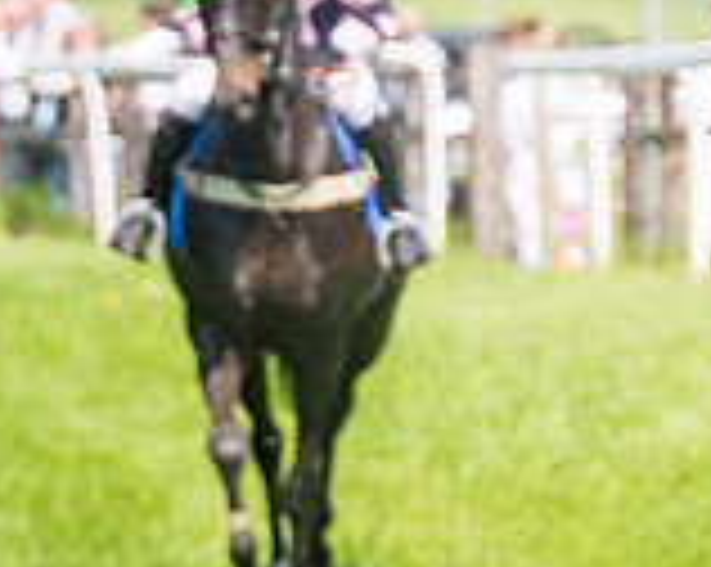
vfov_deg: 2.6
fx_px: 12442
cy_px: 503
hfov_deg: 3.3
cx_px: -365
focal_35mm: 592
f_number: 4
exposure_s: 1/6400
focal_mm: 98
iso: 400
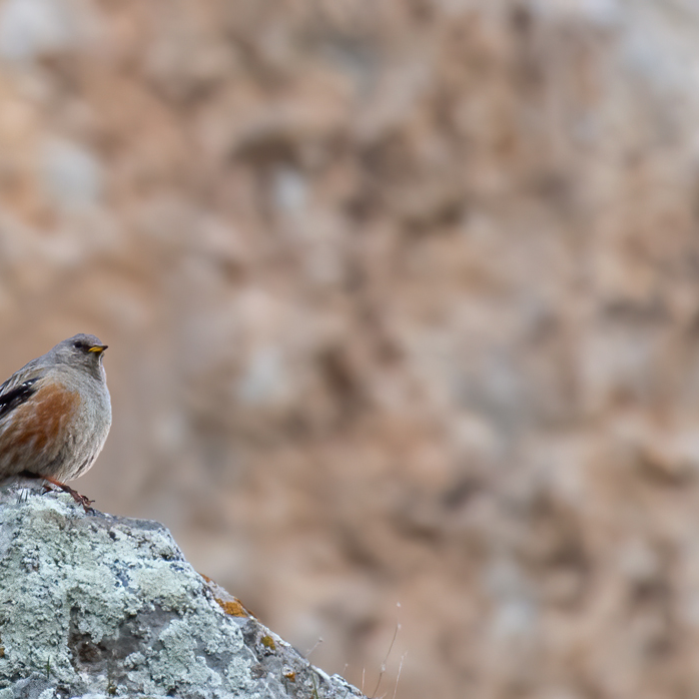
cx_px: 226
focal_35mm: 959
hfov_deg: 1.8
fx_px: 21909
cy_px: 350
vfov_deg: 1.8
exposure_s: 1/640
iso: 1000
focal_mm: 500
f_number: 6.3
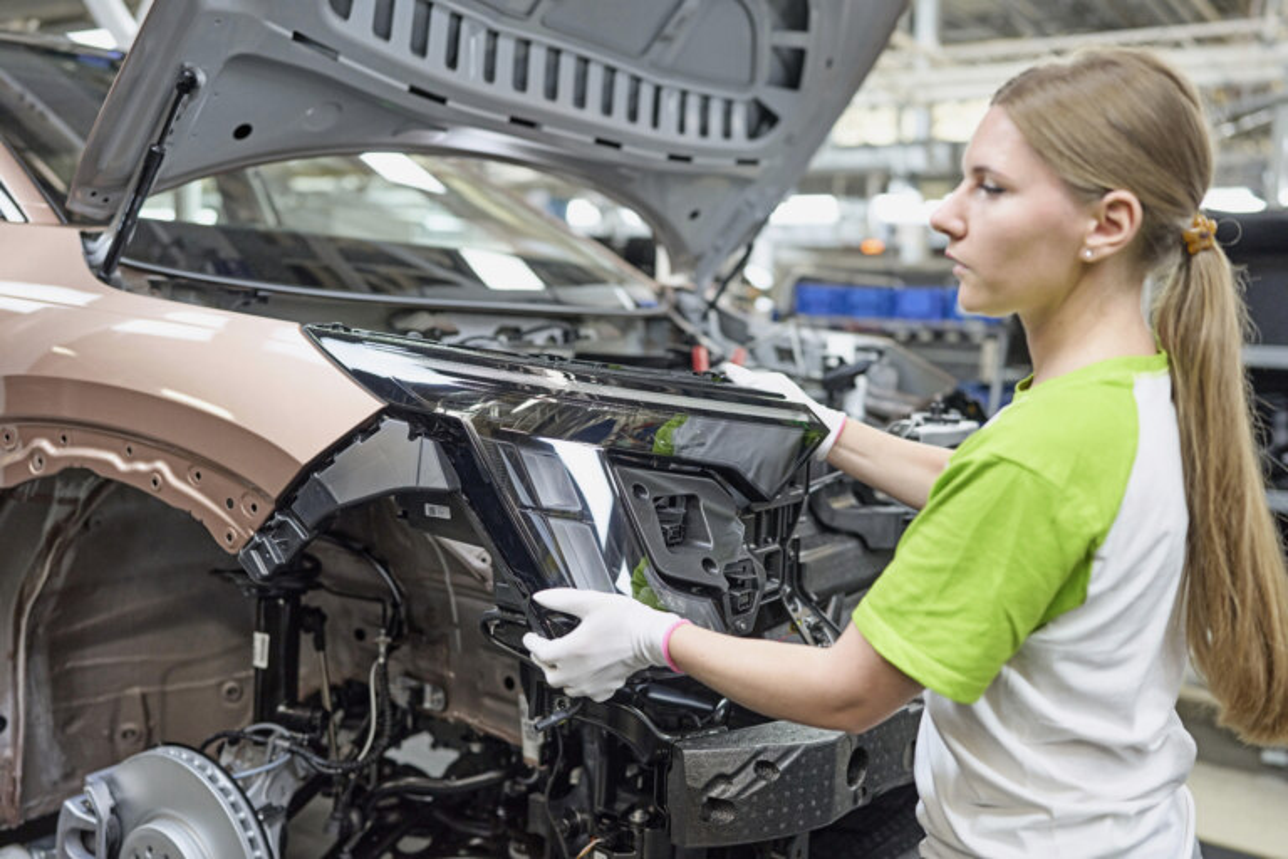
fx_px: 1252
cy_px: 430
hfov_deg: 54.4
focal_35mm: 35
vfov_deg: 37.9
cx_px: 644
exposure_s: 1/500
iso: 1000
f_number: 2
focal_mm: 35
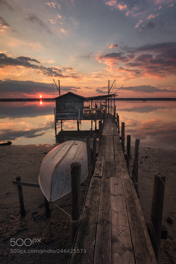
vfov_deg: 84.0
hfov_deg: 62.0
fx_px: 147
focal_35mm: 20
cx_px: 88
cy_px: 132
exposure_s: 20
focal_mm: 20
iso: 100
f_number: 13
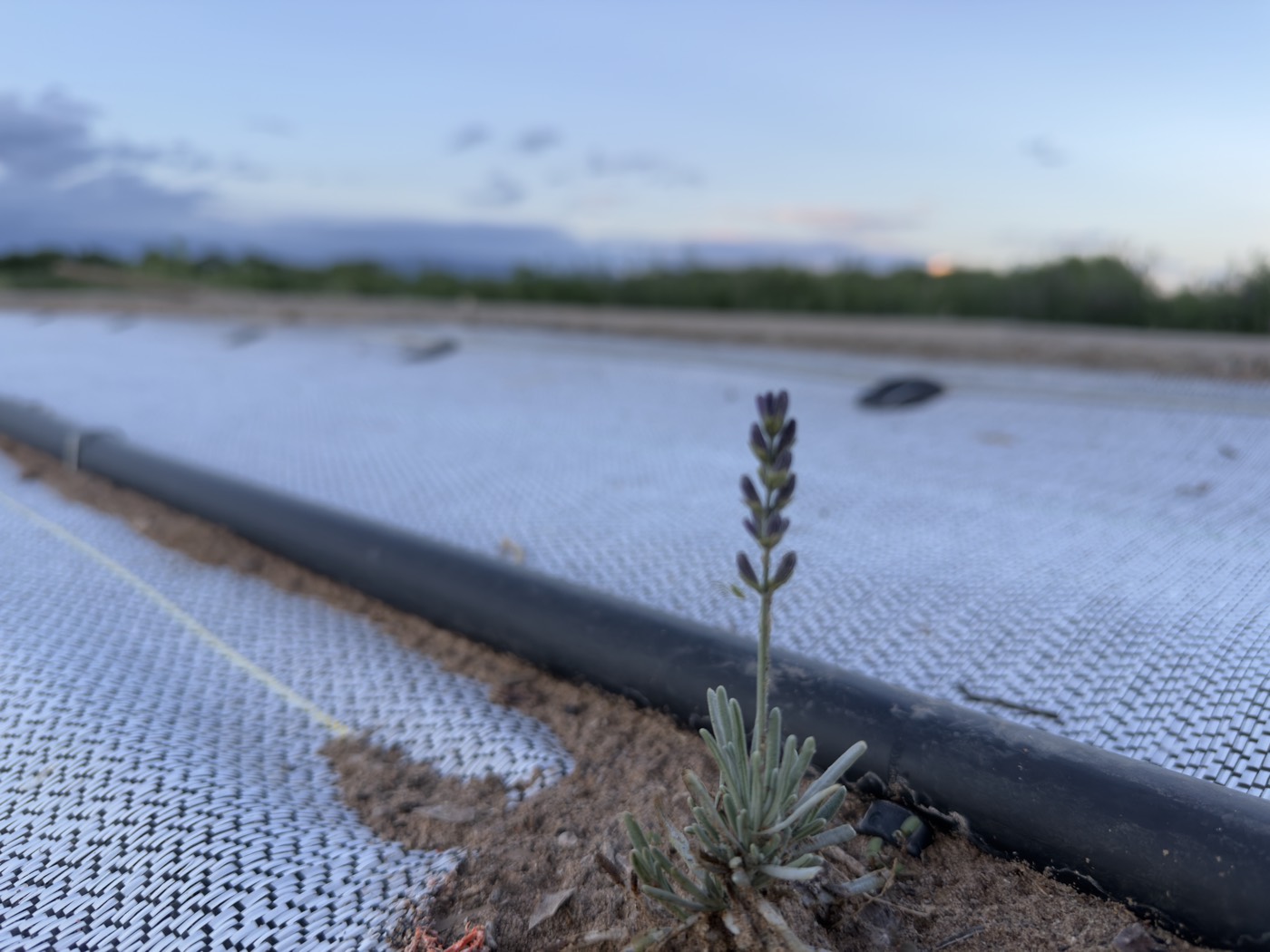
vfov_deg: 56.8
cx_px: 635
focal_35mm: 24
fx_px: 881
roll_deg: -1.8
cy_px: 476
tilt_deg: -9.3
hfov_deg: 71.6
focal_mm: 6.76
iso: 80
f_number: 1.78
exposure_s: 1/403
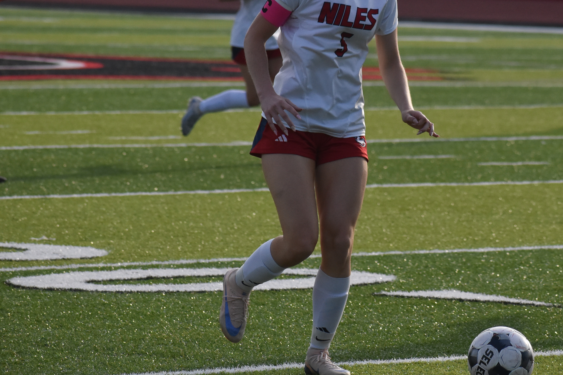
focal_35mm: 356
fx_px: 5565
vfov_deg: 3.9
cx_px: 396
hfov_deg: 5.8
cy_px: 117
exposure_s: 1/4000
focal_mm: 135
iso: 1000
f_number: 5
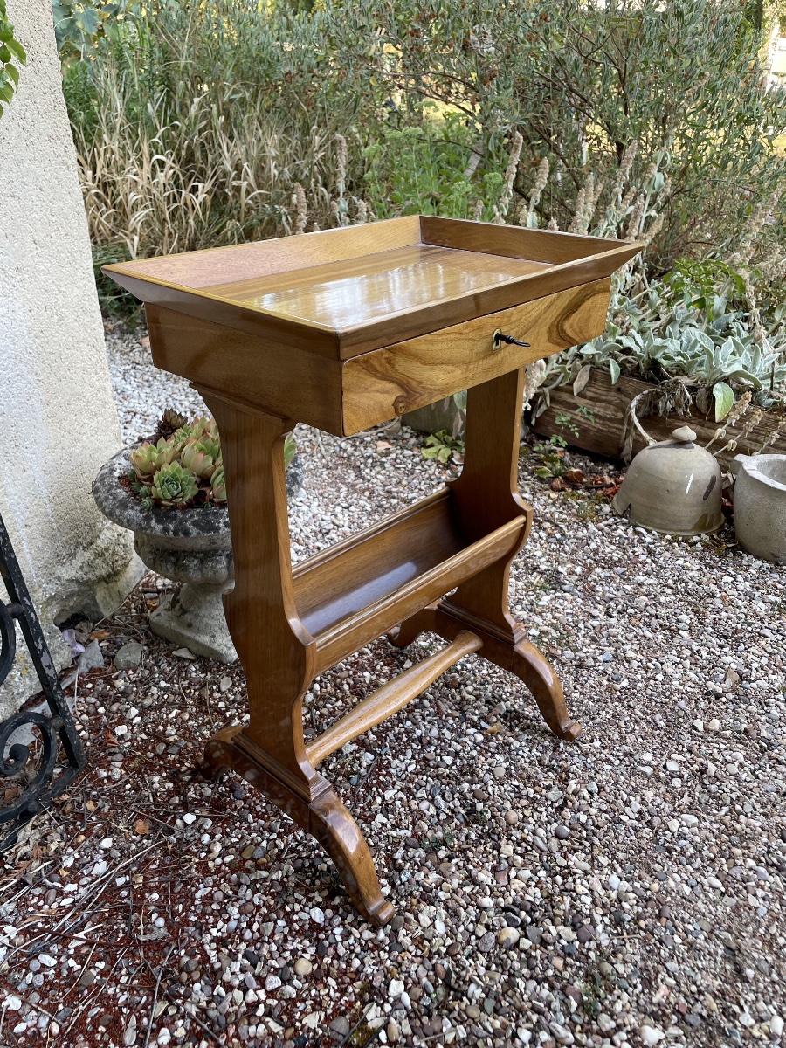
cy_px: 524
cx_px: 393
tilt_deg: -29.6
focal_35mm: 26
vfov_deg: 67.3
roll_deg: +0.0
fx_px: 787
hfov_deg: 53.1
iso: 32
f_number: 1.6
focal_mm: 4.2
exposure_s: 1/121
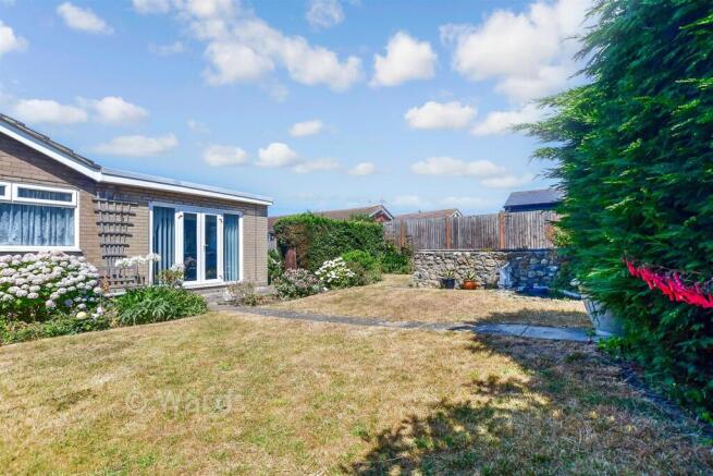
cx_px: 356
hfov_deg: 100.4
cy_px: 238
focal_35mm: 15
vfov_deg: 77.4
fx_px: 297
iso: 160
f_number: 8
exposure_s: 1/400
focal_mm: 10
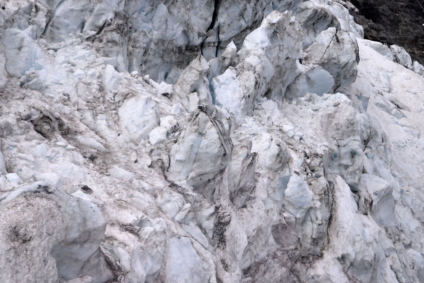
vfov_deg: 22.1
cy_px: 82
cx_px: 208
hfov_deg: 32.9
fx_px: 719
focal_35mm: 61
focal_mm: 30
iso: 200
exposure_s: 1/6400
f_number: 2.8
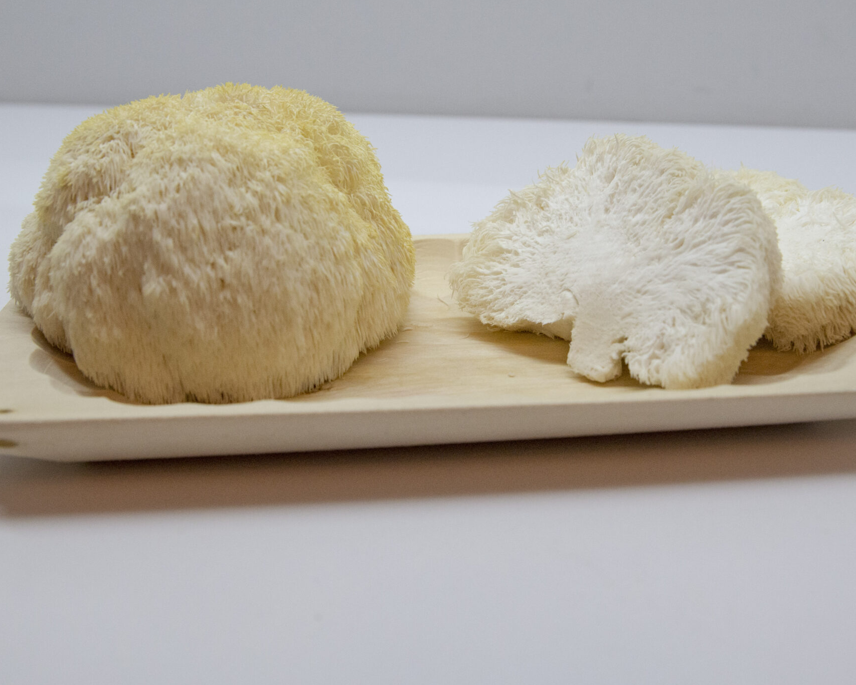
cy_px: 287
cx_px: 469
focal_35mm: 49
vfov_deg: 30.8
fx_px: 1241
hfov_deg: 38.0
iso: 3200
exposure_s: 1/125
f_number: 6.3
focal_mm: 35
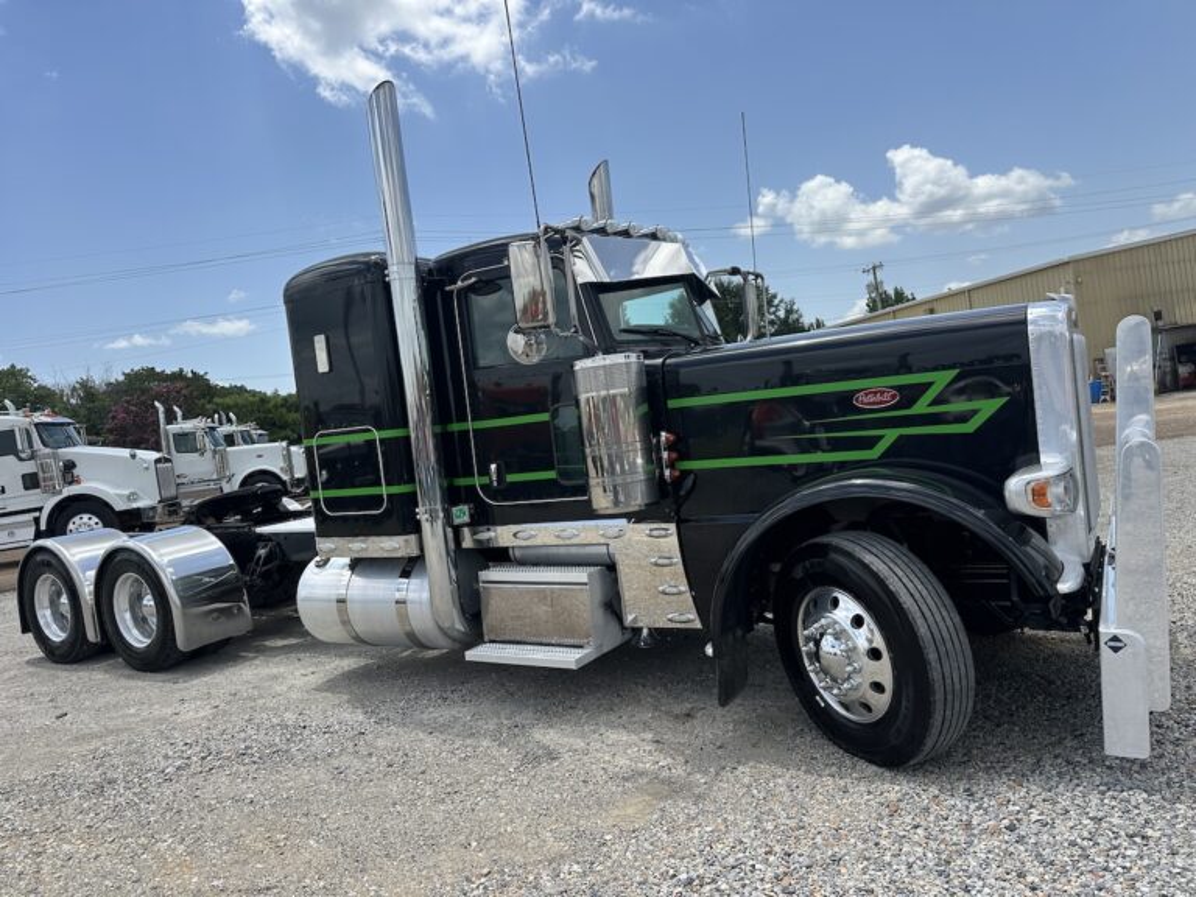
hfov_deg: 71.6
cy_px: 448
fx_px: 829
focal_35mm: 24
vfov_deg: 56.8
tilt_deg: +0.4
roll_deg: +7.5
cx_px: 598
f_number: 1.78
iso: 80
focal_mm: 6.86
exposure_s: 1/4016
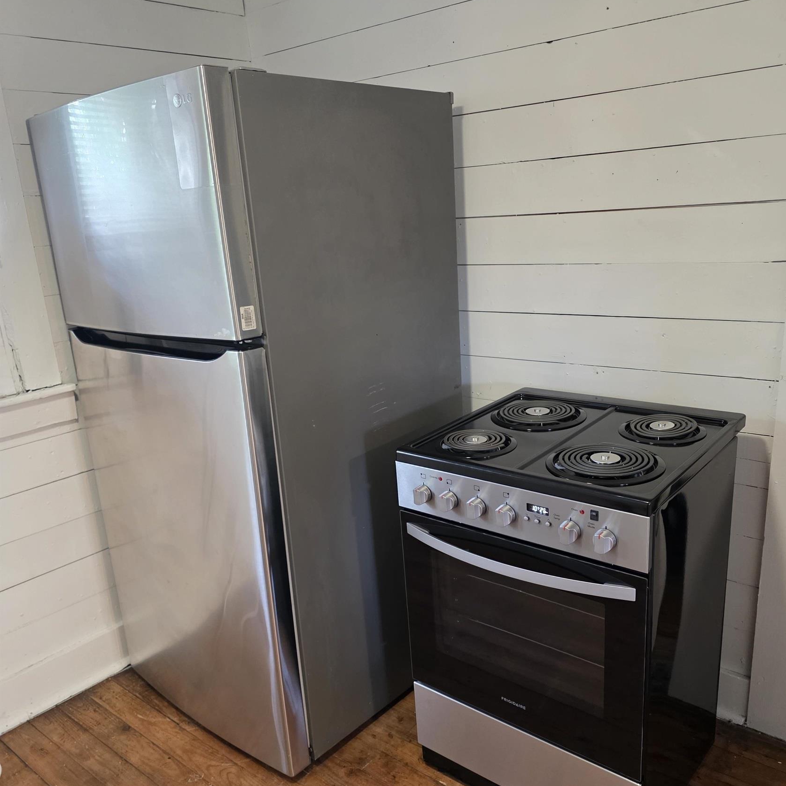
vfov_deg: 57.2
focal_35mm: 28
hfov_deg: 57.3
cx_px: 405
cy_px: 431
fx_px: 719
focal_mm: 6.3
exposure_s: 1/120
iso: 640
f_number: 1.7
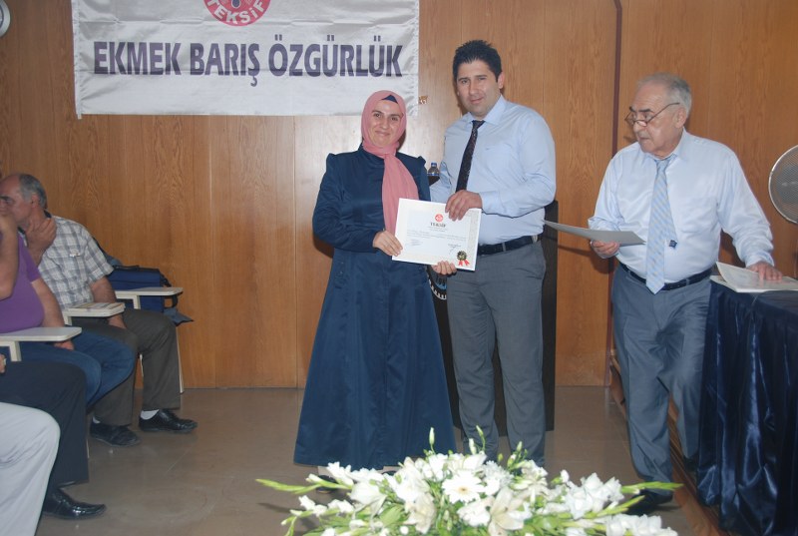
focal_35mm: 40
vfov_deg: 33.2
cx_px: 399
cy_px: 268
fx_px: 900
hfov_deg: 47.8
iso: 200
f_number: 4
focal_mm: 27
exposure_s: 1/60
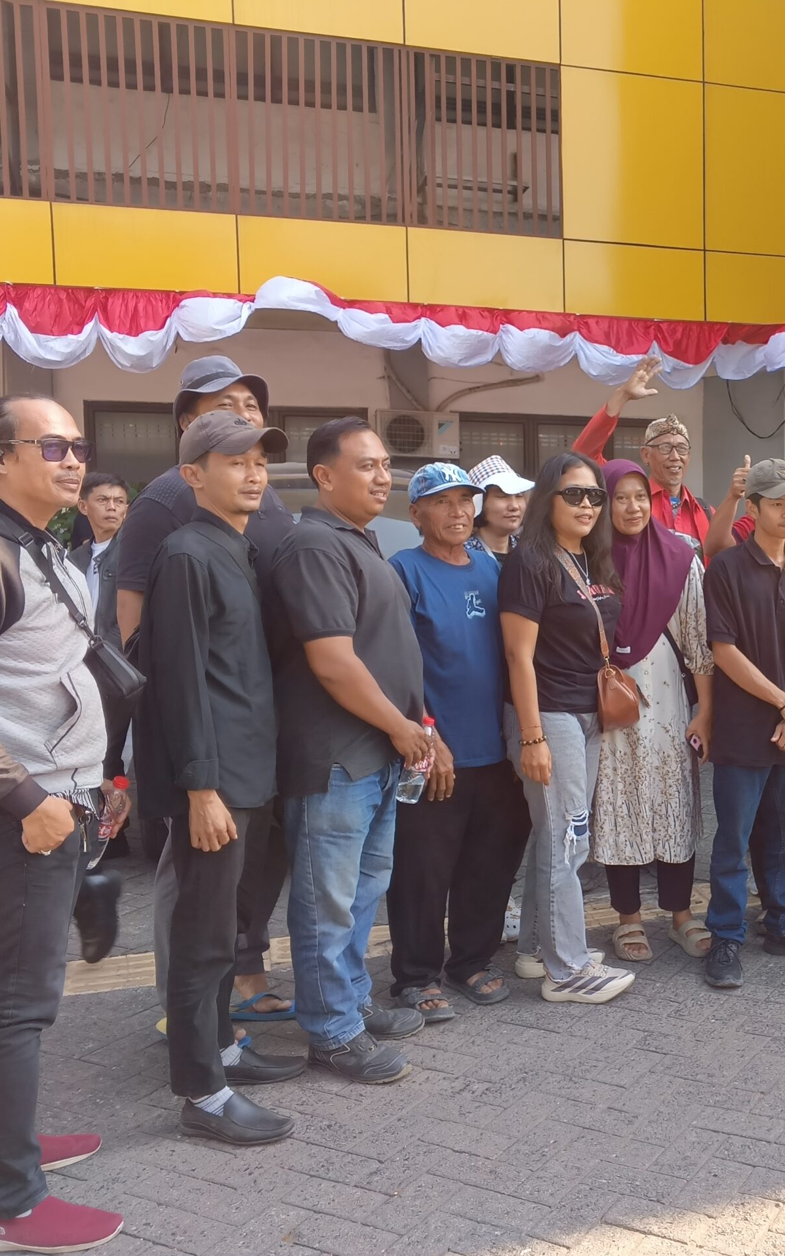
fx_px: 1164
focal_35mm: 34
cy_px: 629
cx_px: 700
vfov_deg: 56.7
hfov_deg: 35.2
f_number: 1.6
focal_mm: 4.09
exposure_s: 1/130
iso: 50
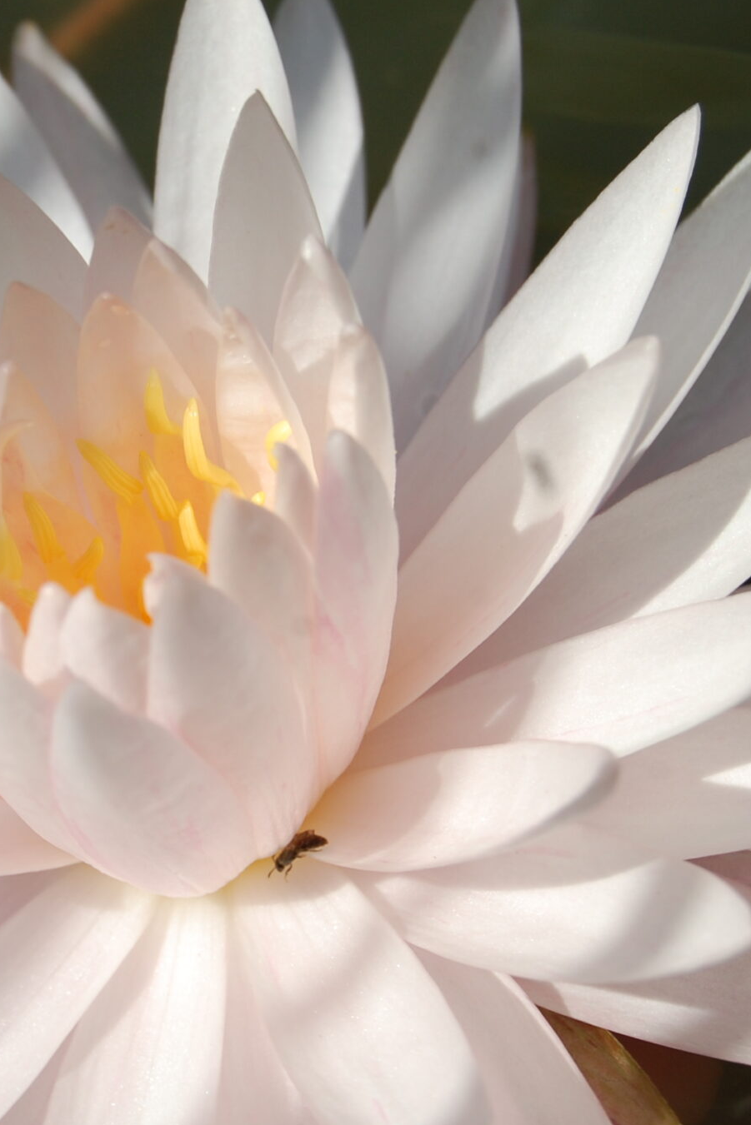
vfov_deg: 14.4
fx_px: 4442
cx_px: 97
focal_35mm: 142
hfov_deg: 9.6
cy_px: 592
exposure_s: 1/500
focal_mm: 50
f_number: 11
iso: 200
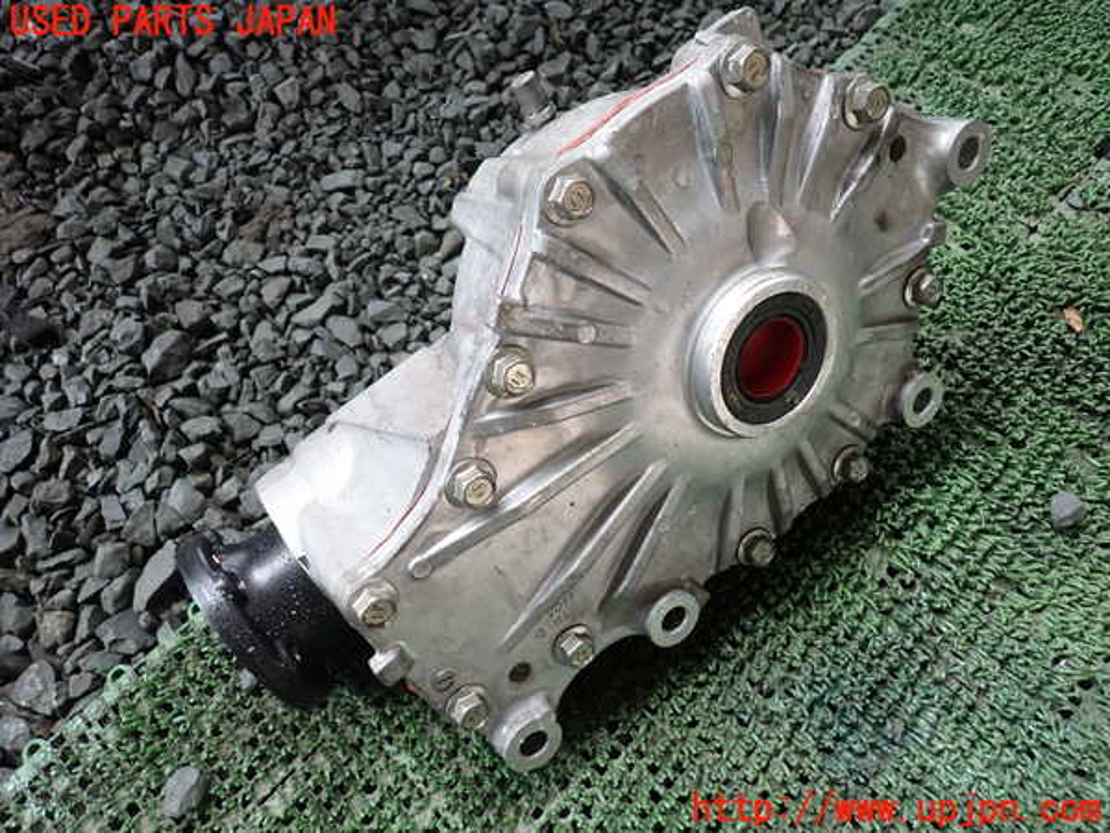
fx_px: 802
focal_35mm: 25
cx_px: 555
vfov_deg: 54.9
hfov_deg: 69.4
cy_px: 416
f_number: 2
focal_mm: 4.5
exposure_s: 1/80
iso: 200
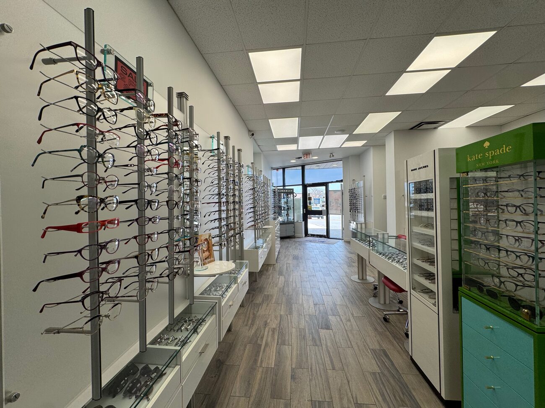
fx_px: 220
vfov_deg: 85.7
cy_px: 204
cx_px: 272
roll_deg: +1.0
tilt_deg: -0.3
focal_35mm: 14
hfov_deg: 102.1
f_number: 2.2
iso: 40
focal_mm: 2.22
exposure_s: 1/208
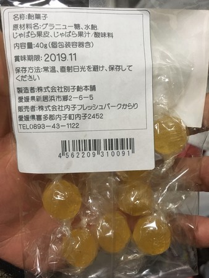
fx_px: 233
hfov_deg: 48.3
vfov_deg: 61.6
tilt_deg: -52.1
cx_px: 104
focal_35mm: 29
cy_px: 139
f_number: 2.2
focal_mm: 4.15
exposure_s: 1/33
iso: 200
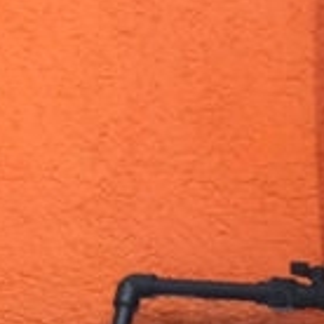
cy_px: -276
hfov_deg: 3.9
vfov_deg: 4.3
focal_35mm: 403
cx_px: -1254
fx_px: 4268
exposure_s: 1/100
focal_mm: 27.5
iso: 1600
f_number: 4
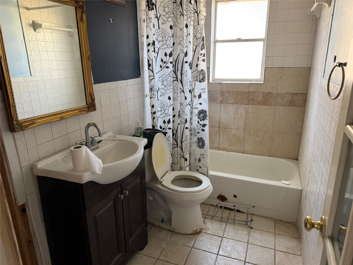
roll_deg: +1.4
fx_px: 245
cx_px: 176
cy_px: 132
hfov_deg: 71.6
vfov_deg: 56.8
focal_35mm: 24
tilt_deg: -17.0
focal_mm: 6.76
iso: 200
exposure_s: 1/62
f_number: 1.78
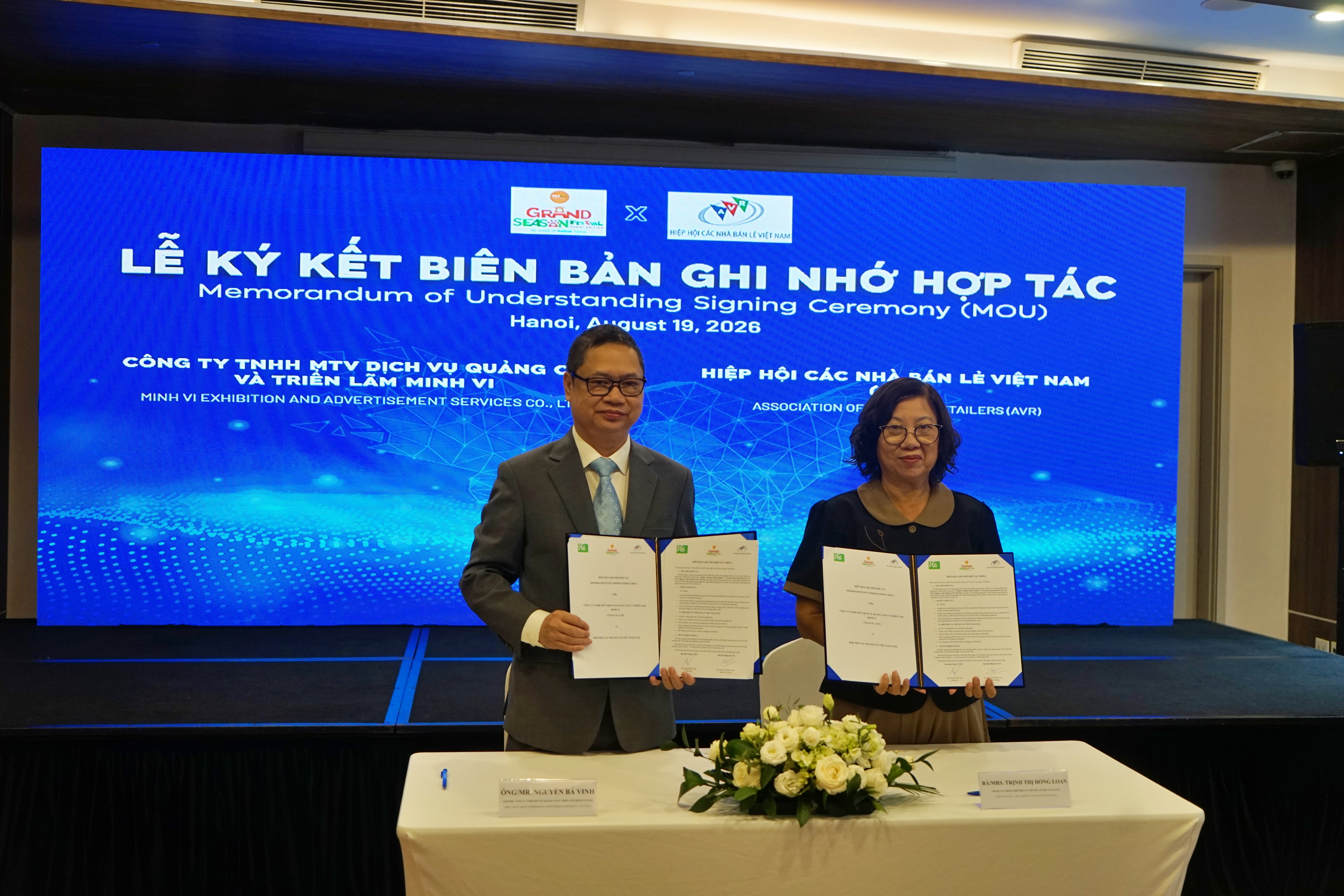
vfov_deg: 34.2
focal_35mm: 39
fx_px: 1456
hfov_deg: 49.6
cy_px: 448
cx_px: 672
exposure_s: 1/160
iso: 800
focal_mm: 39
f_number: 4
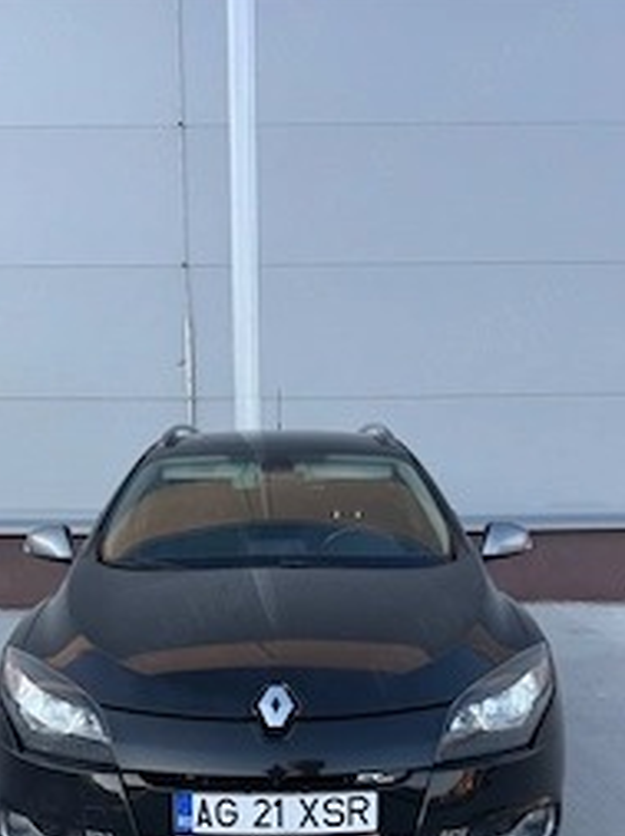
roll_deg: +0.2
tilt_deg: -11.3
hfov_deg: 37.6
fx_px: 917
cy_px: 644
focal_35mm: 38
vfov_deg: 46.9
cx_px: 281
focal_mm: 6.76
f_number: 1.78
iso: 64
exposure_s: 1/269
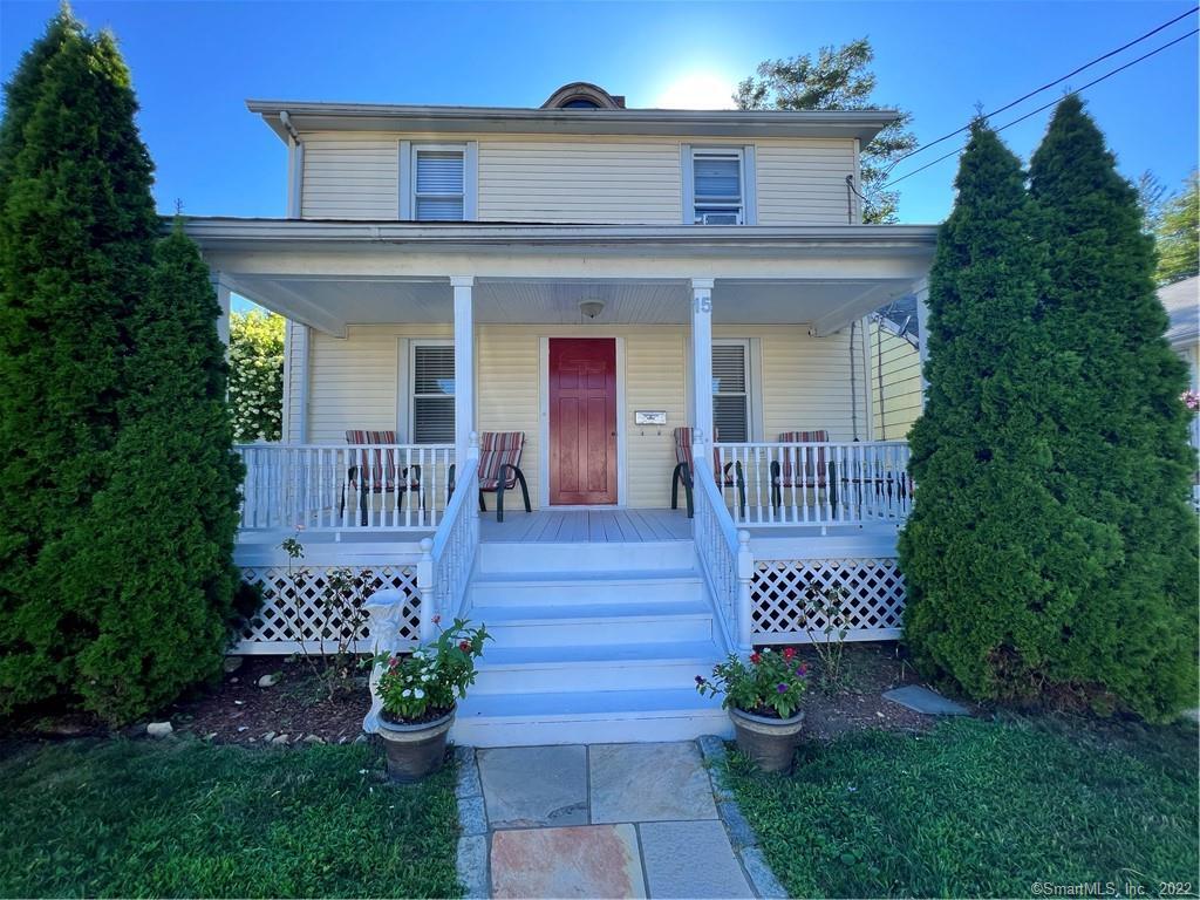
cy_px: 450
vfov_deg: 89.9
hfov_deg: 106.2
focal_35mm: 13
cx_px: 600
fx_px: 451
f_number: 1.8
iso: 32
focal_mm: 1.57
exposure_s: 1/404
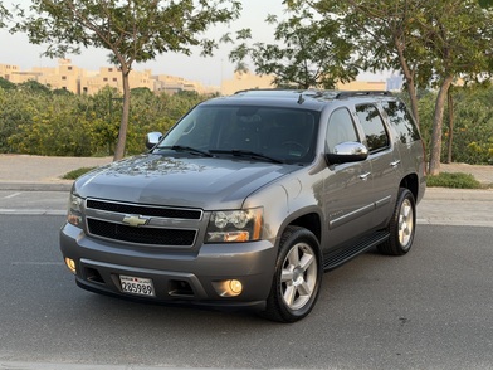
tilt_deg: -4.0
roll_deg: -0.3
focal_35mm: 56
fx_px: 798
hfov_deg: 34.3
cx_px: 257
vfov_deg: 26.1
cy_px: 160
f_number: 1.78
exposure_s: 1/382
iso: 64
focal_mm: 6.76
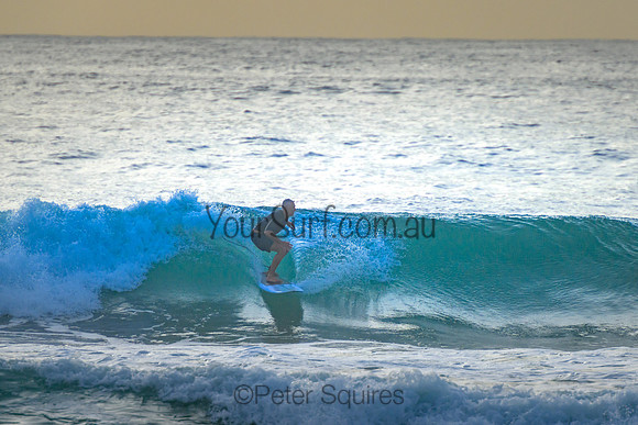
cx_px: 362
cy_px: 212
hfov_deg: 3.7
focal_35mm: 550
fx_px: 9745
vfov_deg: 2.5
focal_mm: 400
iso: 560
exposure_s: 1/2000
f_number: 5.6
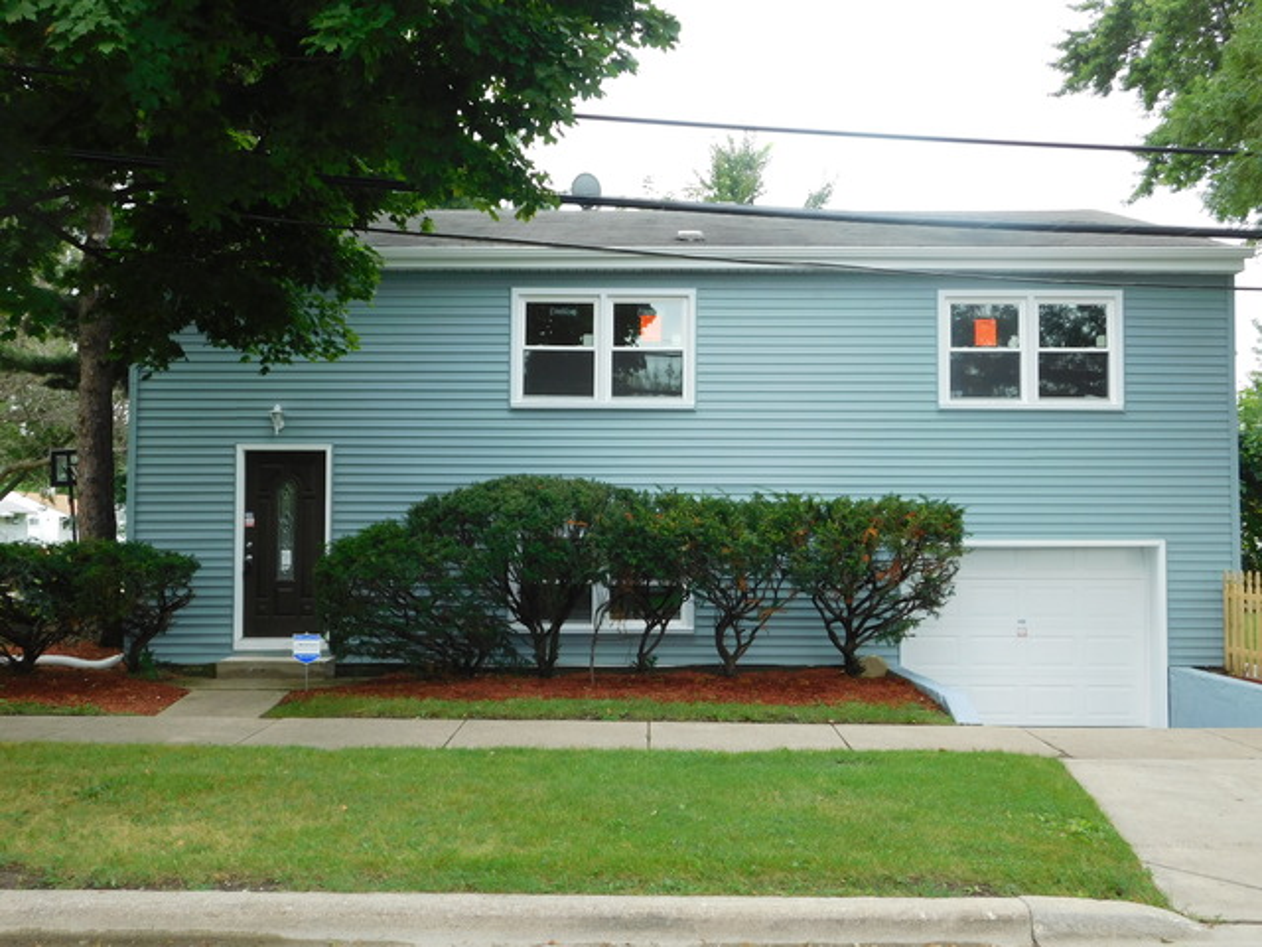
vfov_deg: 39.7
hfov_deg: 51.4
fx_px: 1312
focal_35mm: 36
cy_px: 474
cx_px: 631
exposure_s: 1/125
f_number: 3.5
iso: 125
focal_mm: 6.3
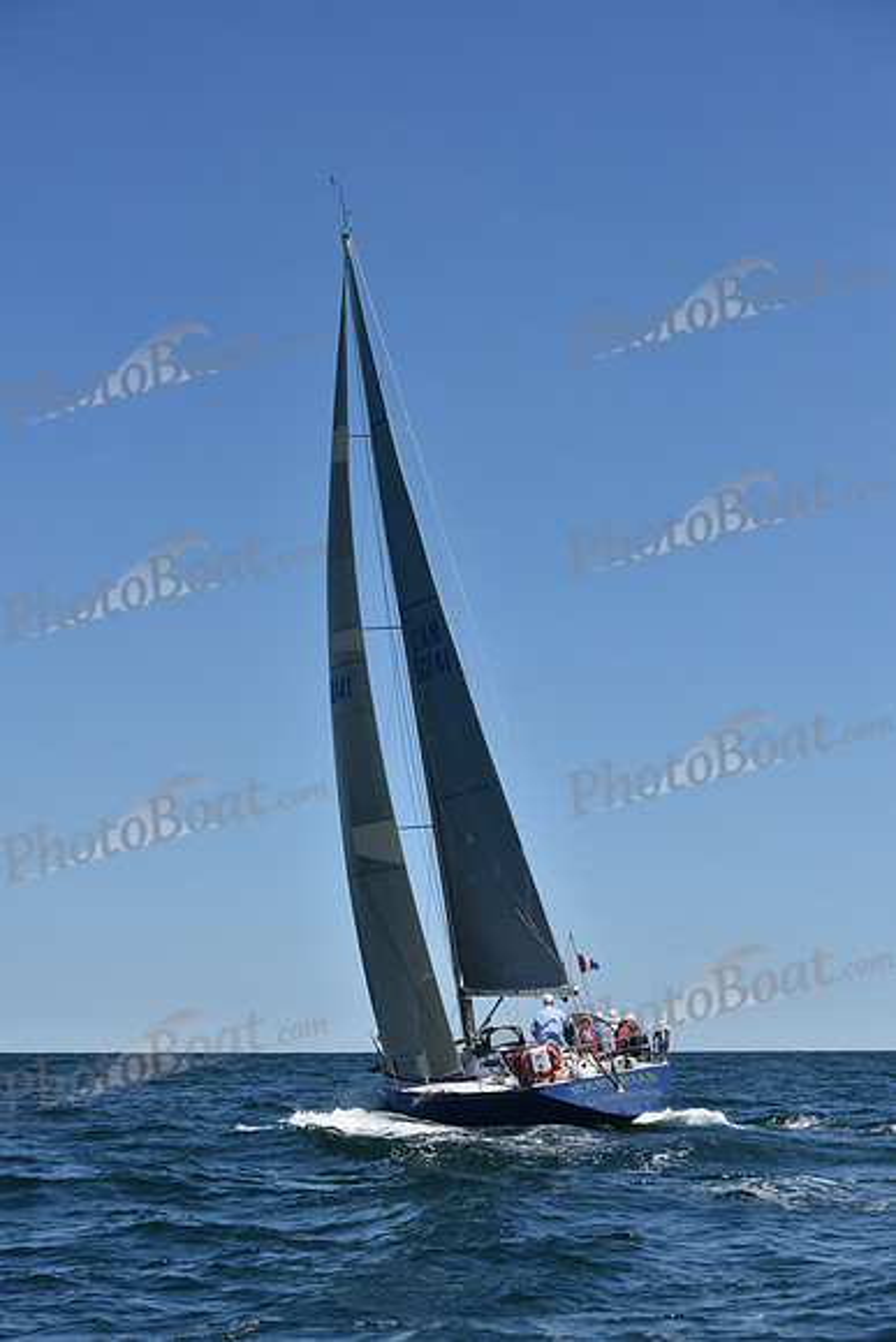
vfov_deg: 28.8
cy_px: 671
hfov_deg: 19.5
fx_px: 2612
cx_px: 448
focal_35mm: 70
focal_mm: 70
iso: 250
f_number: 8
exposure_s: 1/1600
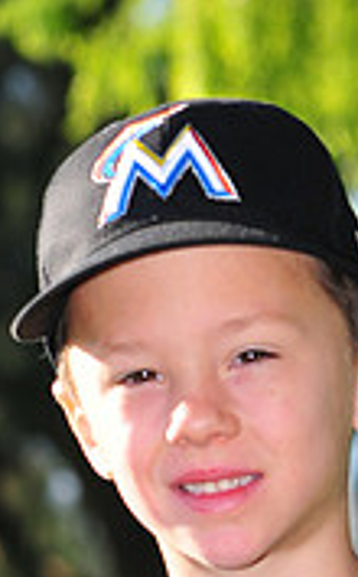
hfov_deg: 3.5
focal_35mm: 376
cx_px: 272
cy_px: 786
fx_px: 5888
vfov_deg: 5.6
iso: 200
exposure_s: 1/640
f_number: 4.5
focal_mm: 75
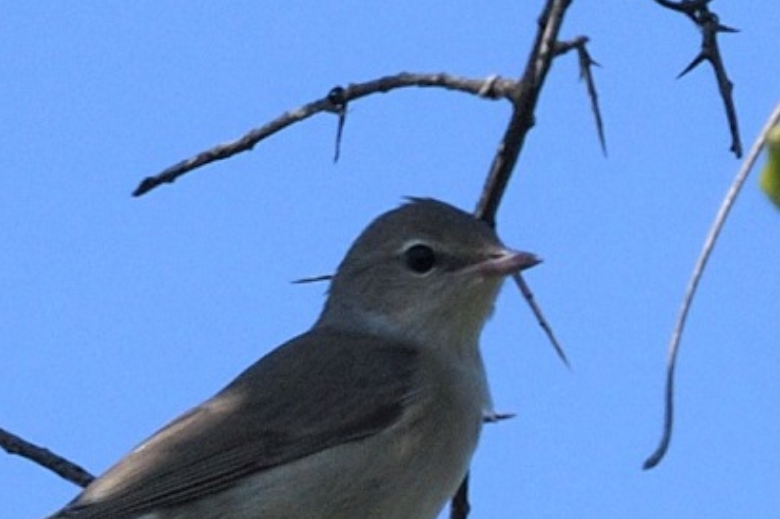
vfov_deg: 0.6
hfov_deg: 1.0
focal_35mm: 2151
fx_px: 46584
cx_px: 287
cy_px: 384
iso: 400
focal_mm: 420
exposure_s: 1/2500
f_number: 6.3
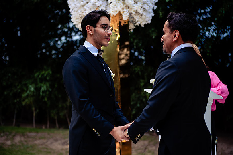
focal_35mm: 70
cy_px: 78
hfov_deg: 28.8
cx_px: 116
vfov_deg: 19.5
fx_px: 453
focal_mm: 70
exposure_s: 1/160
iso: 320
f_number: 2.8
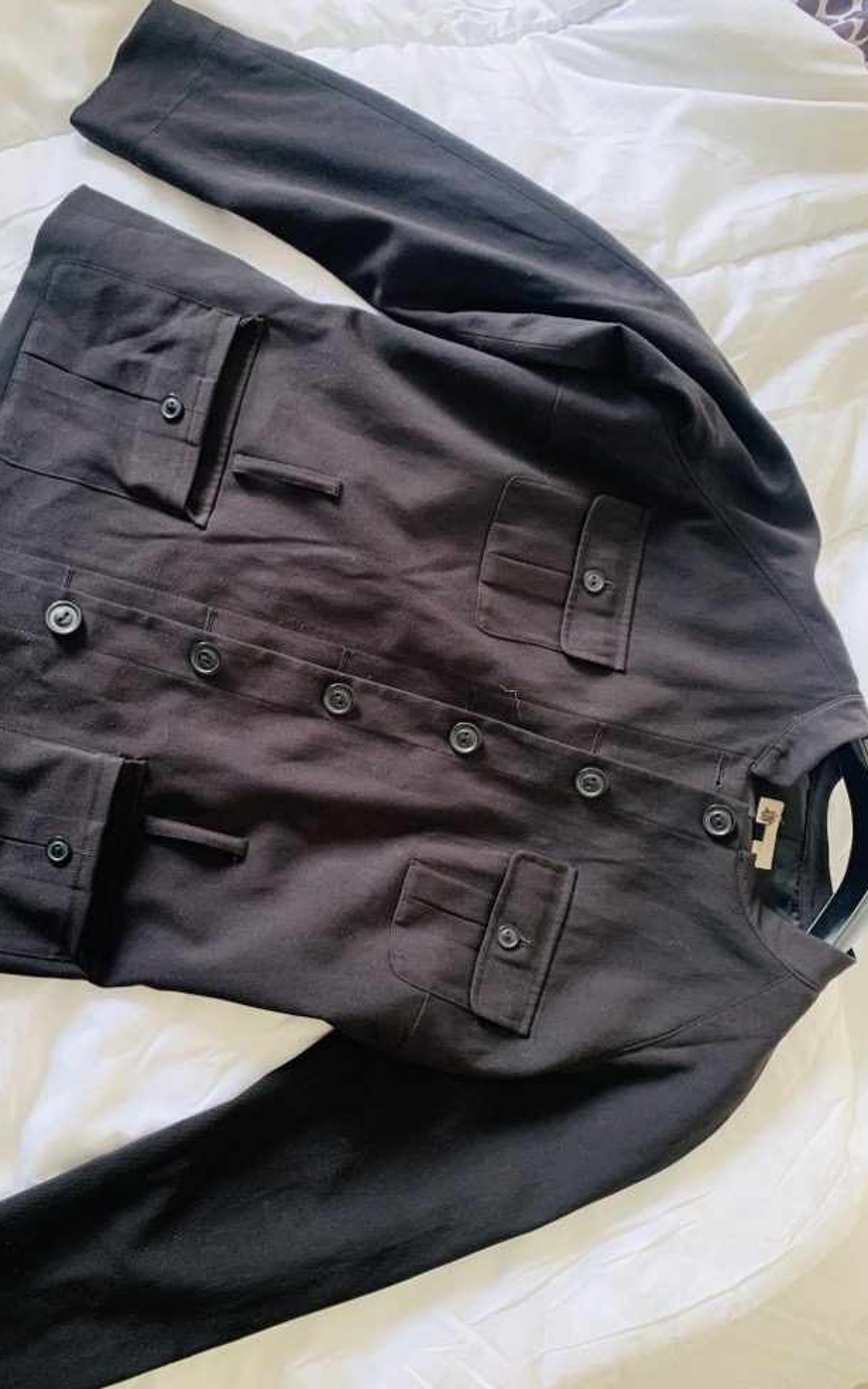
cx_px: 351
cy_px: 694
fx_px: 1060
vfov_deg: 66.5
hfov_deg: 44.3
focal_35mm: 28
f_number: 1.8
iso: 250
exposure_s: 1/60
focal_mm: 4.25
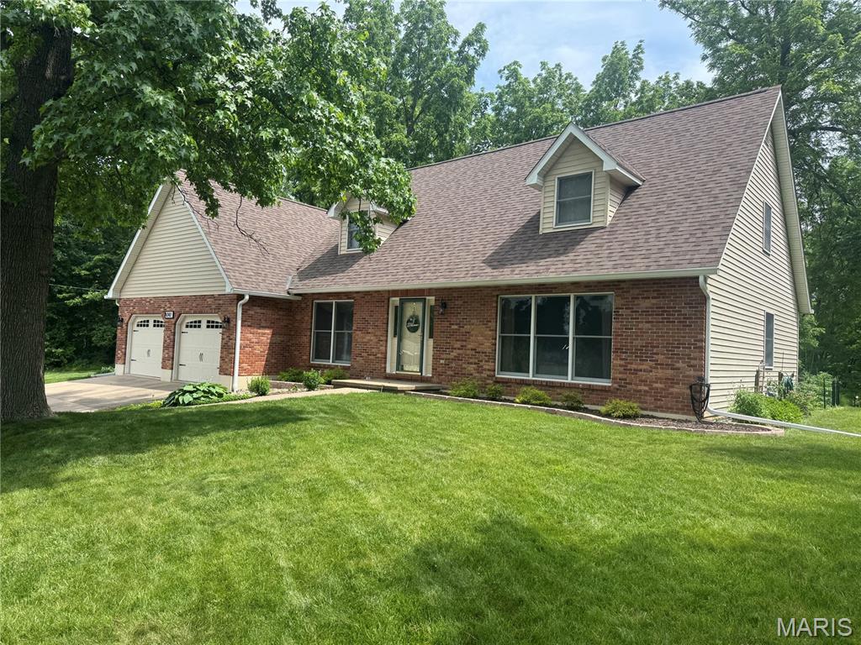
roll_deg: -2.2
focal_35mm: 24
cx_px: 430
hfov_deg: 71.6
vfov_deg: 56.8
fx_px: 597
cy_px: 322
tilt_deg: +2.5
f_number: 1.78
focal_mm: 6.76
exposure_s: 1/1767
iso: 80
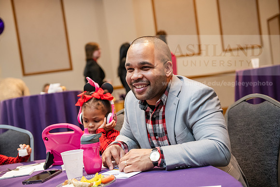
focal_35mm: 52
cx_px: 140
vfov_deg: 26.0
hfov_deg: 38.2
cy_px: 94
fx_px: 405
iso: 2500
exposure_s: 1/200
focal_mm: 52
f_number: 3.2
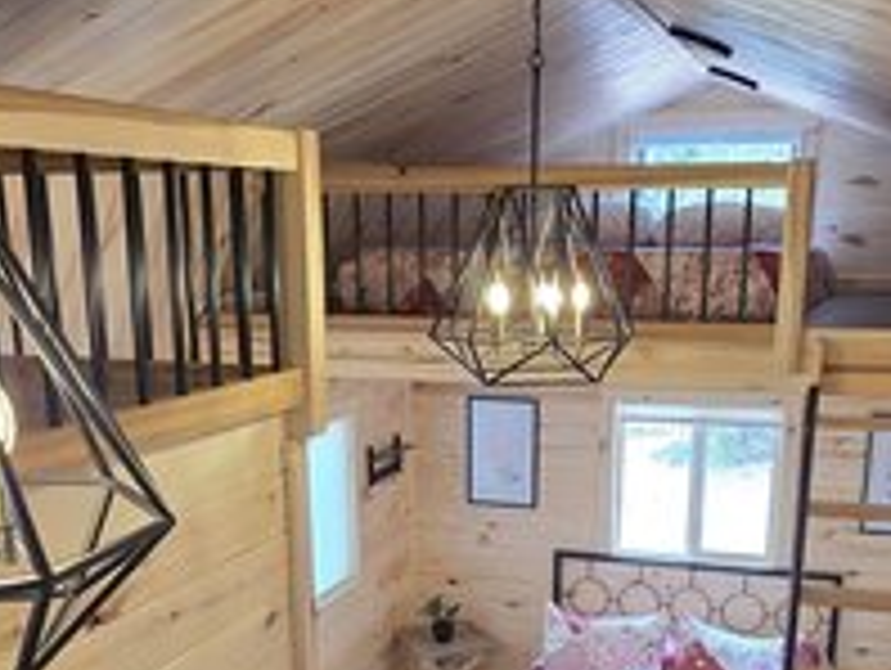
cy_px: 612
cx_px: 477
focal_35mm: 42
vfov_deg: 32.6
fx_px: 1082
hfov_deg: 44.7
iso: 125
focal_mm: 2.2
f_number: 1.9
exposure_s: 1/120
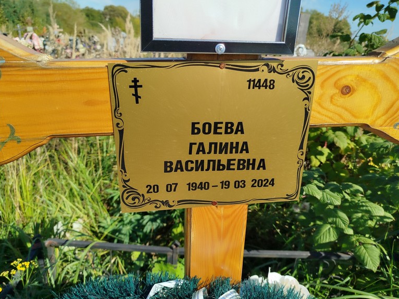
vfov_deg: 54.9
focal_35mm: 25
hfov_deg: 69.4
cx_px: 196
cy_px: 147
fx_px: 288
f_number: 1.7
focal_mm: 5.31
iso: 50
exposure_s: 1/1270
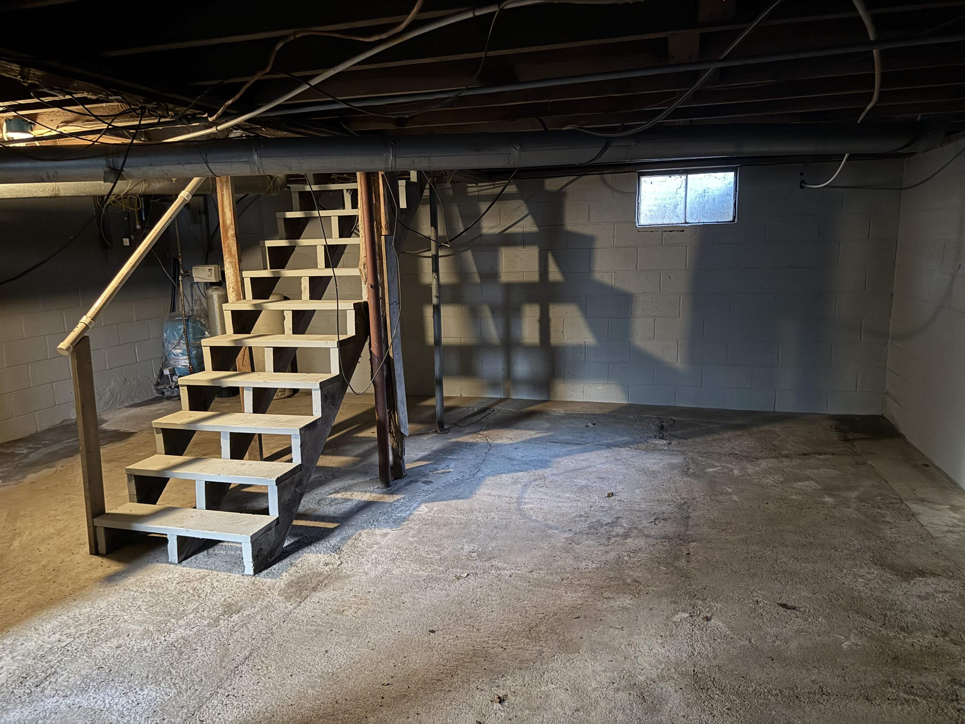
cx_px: 482
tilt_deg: -9.3
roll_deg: +1.5
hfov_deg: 71.6
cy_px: 362
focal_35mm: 24
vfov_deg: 56.8
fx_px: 669
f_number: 1.78
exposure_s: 1/15
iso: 1250
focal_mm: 6.76
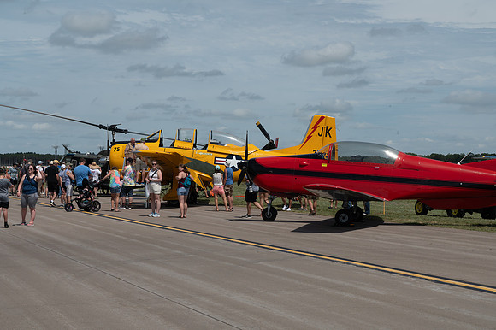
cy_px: 165
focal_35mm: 70
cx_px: 248
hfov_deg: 28.9
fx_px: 964
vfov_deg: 19.4
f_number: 20
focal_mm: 70
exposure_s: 1/800
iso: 640
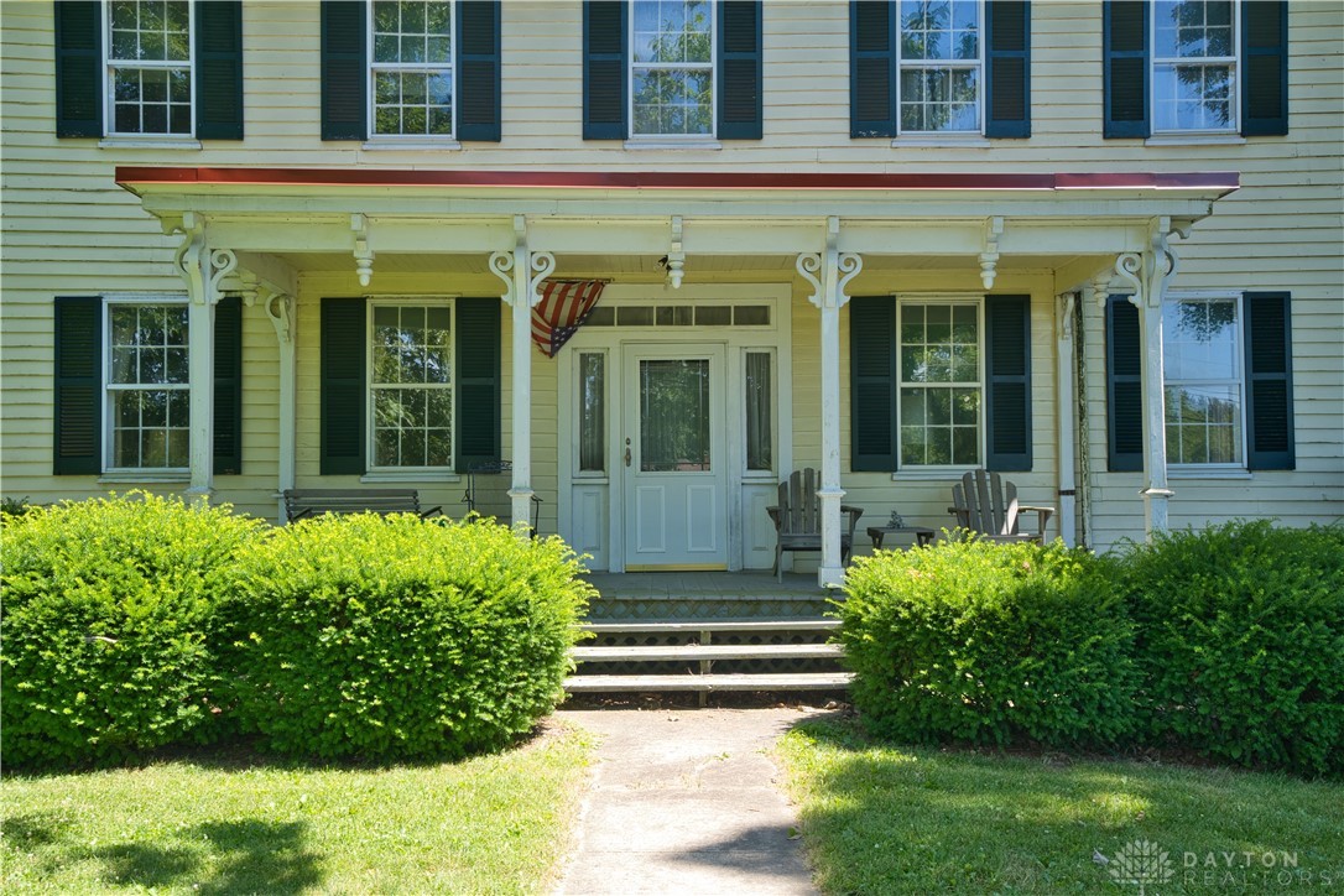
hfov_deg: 54.4
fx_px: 1307
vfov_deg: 37.9
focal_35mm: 35
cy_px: 448
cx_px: 672
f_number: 10
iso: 100
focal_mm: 35
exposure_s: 1/25
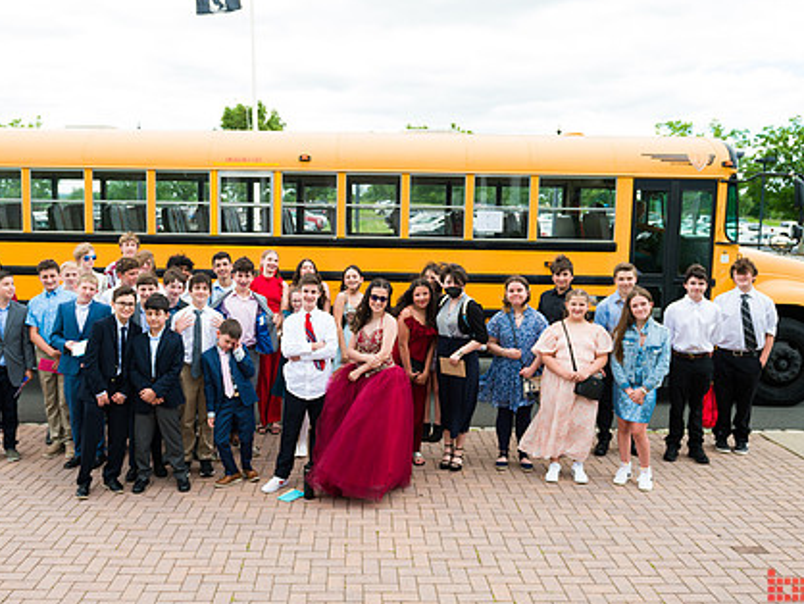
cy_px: 298
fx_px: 744
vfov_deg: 44.2
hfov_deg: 56.6
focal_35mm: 32
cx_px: 346
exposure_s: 1/800
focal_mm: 24
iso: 200
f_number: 4
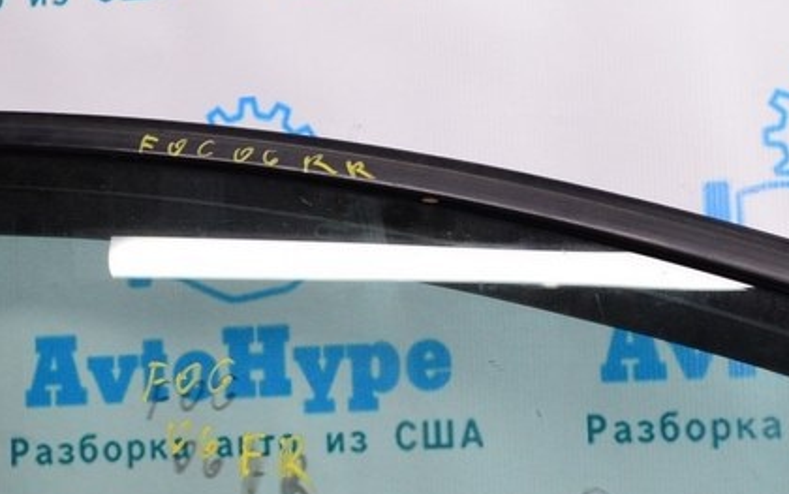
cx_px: 503
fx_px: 1441
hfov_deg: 30.5
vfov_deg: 19.4
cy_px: 200
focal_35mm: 67
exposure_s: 1/200
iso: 1600
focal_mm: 18
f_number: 8
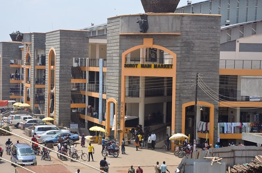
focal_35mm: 87
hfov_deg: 23.4
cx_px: 131
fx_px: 632
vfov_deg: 15.6
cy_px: 86
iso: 110
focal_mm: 58
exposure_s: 1/250
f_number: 8
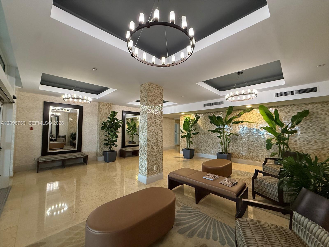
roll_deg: -0.3
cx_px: 164
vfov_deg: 85.7
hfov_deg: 102.1
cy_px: 124
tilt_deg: +3.4
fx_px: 133
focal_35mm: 14
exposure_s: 1/60
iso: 400
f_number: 2.2
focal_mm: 2.22
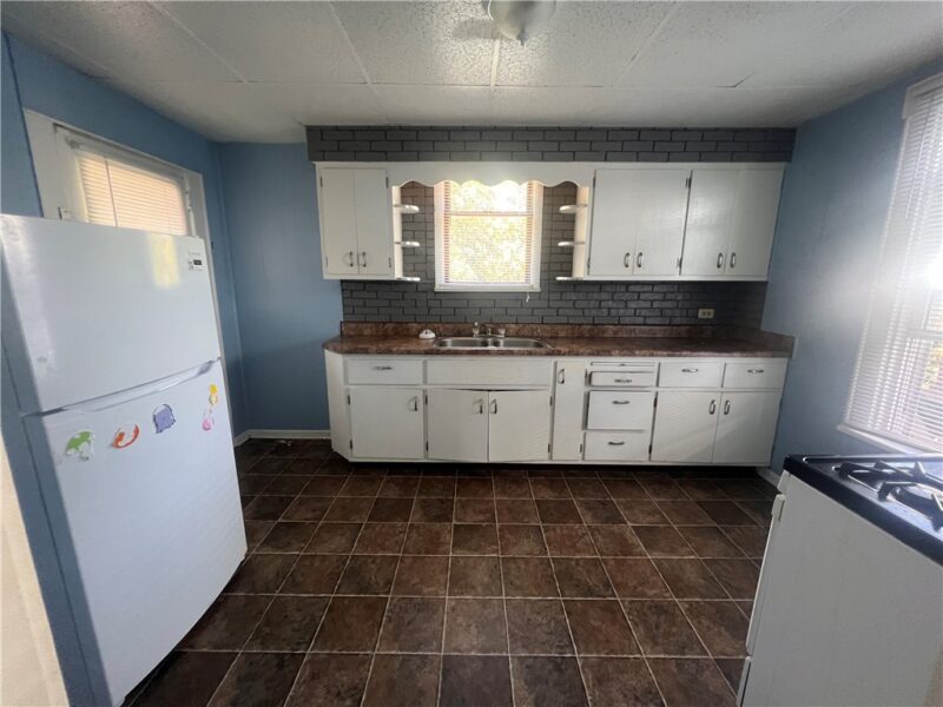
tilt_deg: -11.2
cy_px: 354
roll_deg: -0.5
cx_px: 472
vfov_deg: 89.9
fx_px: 354
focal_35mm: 13
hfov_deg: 106.2
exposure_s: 1/60
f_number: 1.8
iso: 250
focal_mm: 1.57
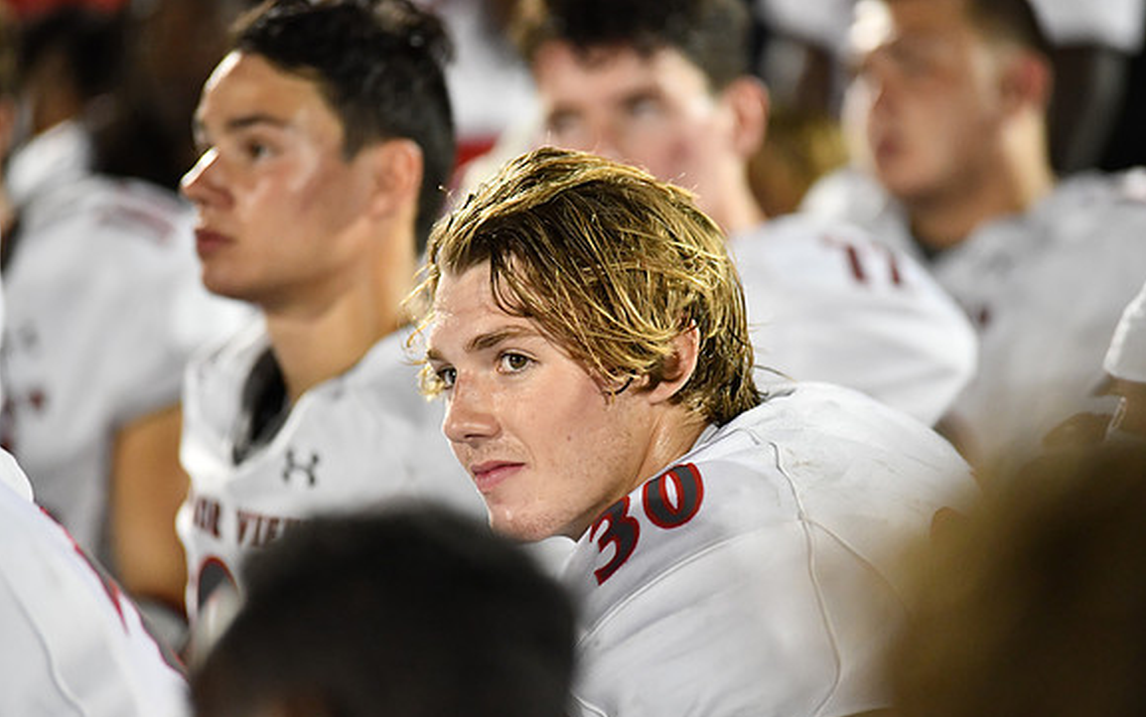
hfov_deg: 10.2
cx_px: 574
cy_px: 351
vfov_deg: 6.4
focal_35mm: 205
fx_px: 6404
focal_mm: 200
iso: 5600
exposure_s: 1/1250
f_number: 2.8
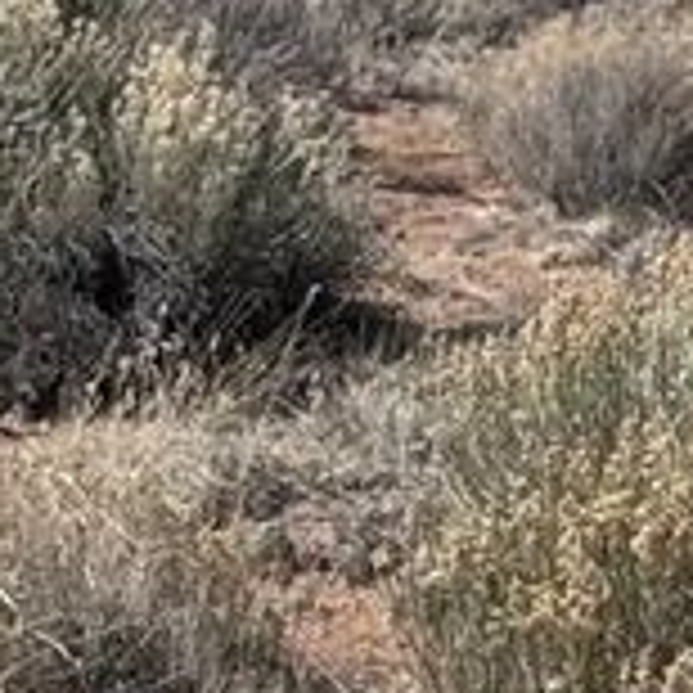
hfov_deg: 6.2
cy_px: 1260
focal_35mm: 282
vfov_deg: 6.1
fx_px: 6387
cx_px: 810
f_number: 1.78
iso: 64
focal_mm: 6.76
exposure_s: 1/7092
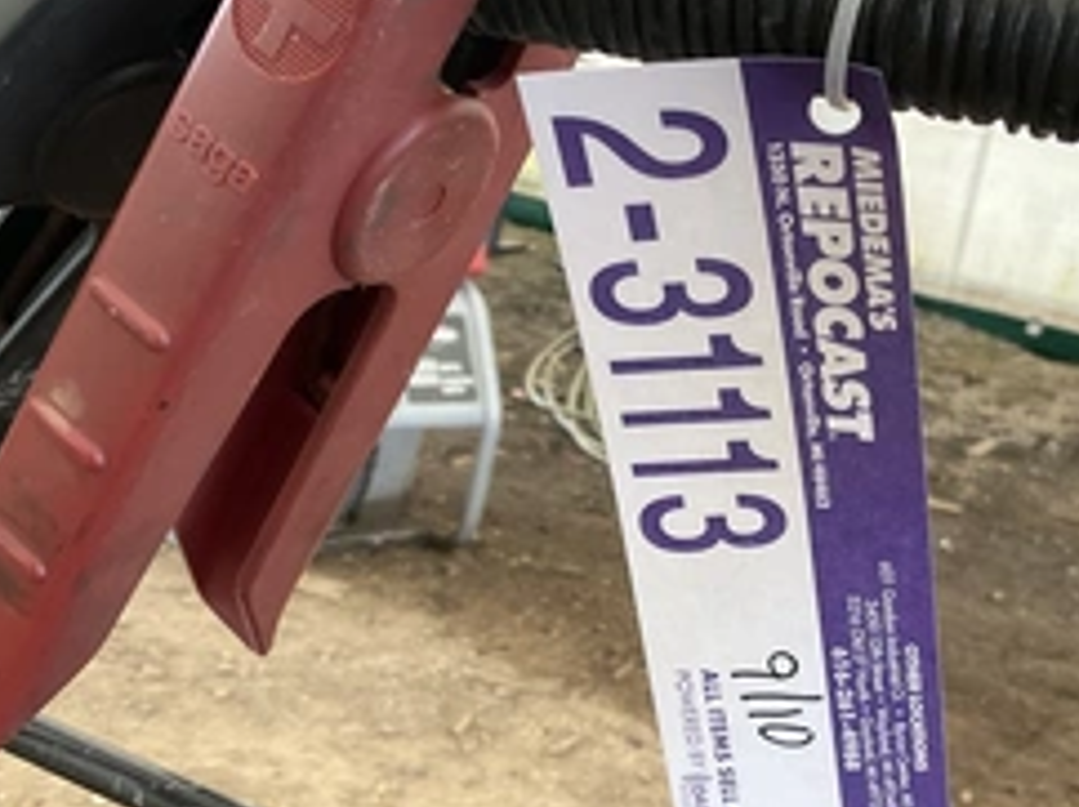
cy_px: 539
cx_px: 660
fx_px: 1495
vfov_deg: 30.0
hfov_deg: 39.5
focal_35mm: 48
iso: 64
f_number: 1.8
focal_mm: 3
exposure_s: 1/114
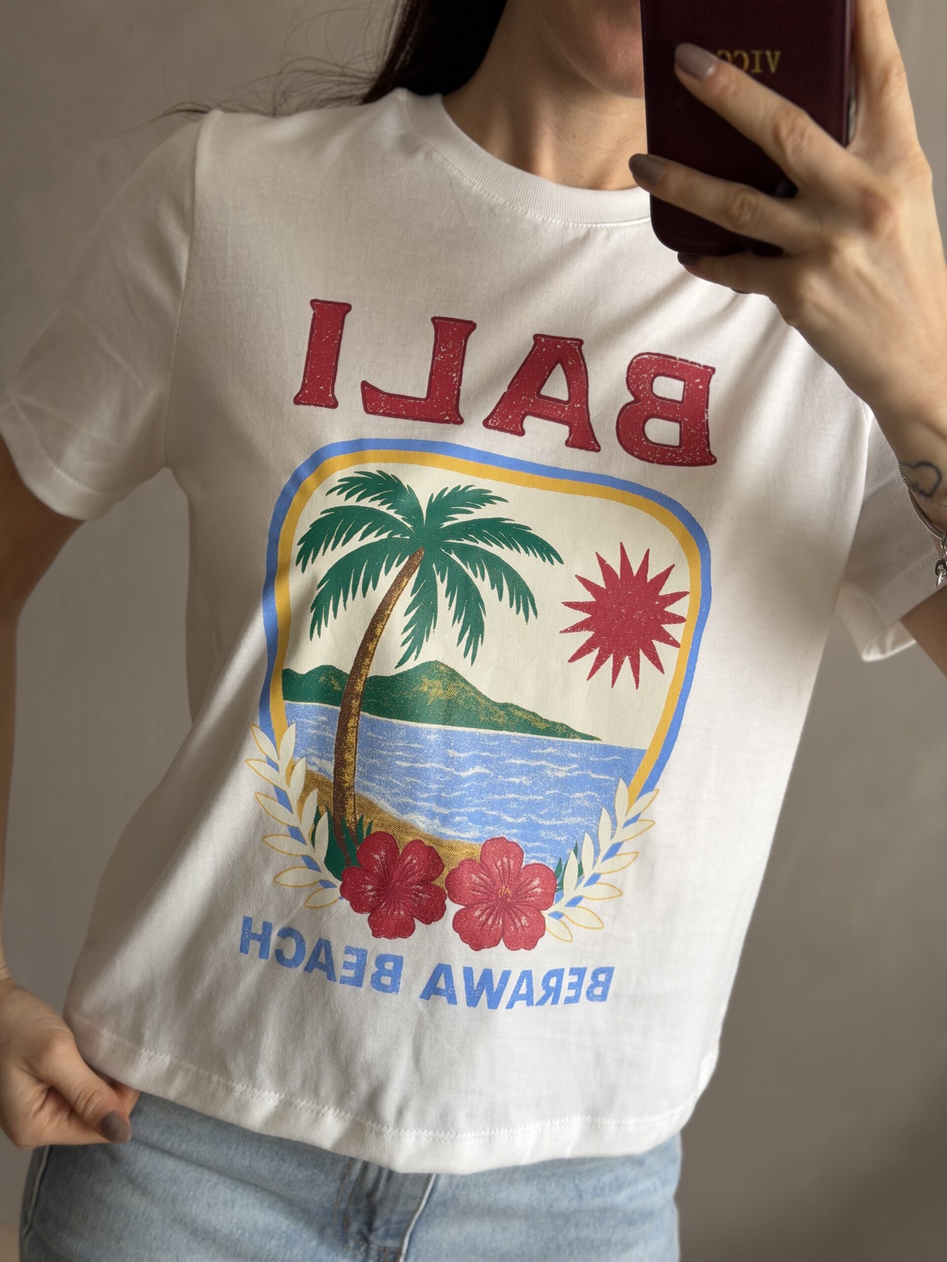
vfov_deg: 39.7
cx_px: 474
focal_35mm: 48
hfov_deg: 30.3
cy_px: 631
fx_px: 1751
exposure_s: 1/85
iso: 100
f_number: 1.78
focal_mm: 6.76
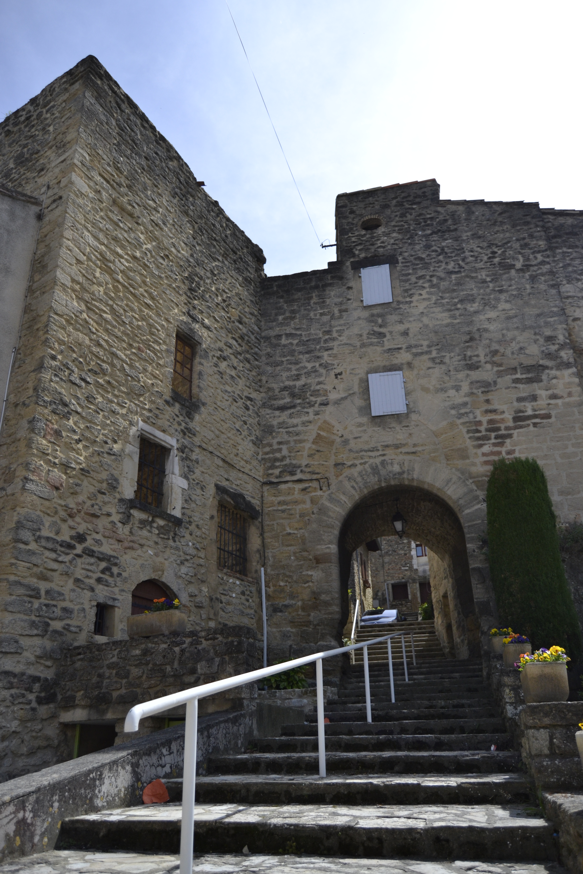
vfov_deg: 67.4
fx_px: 656
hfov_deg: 47.9
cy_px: 437
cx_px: 292
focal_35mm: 27
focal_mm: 18
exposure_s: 1/4000
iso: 400
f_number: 4
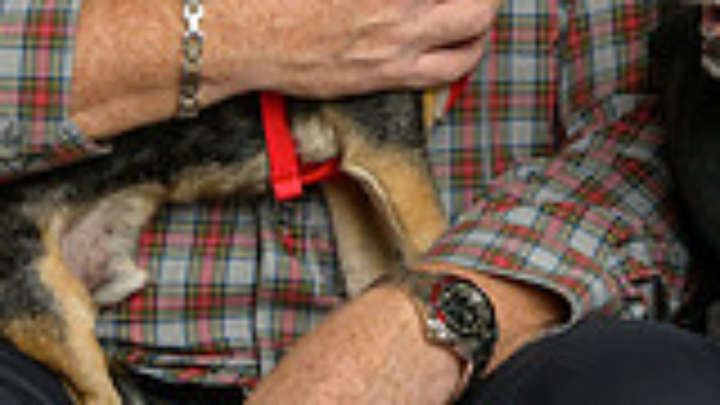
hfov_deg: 10.4
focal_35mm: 205
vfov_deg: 5.8
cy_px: -322
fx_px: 3914
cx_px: 765
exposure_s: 1/125
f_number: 10
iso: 400
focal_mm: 40
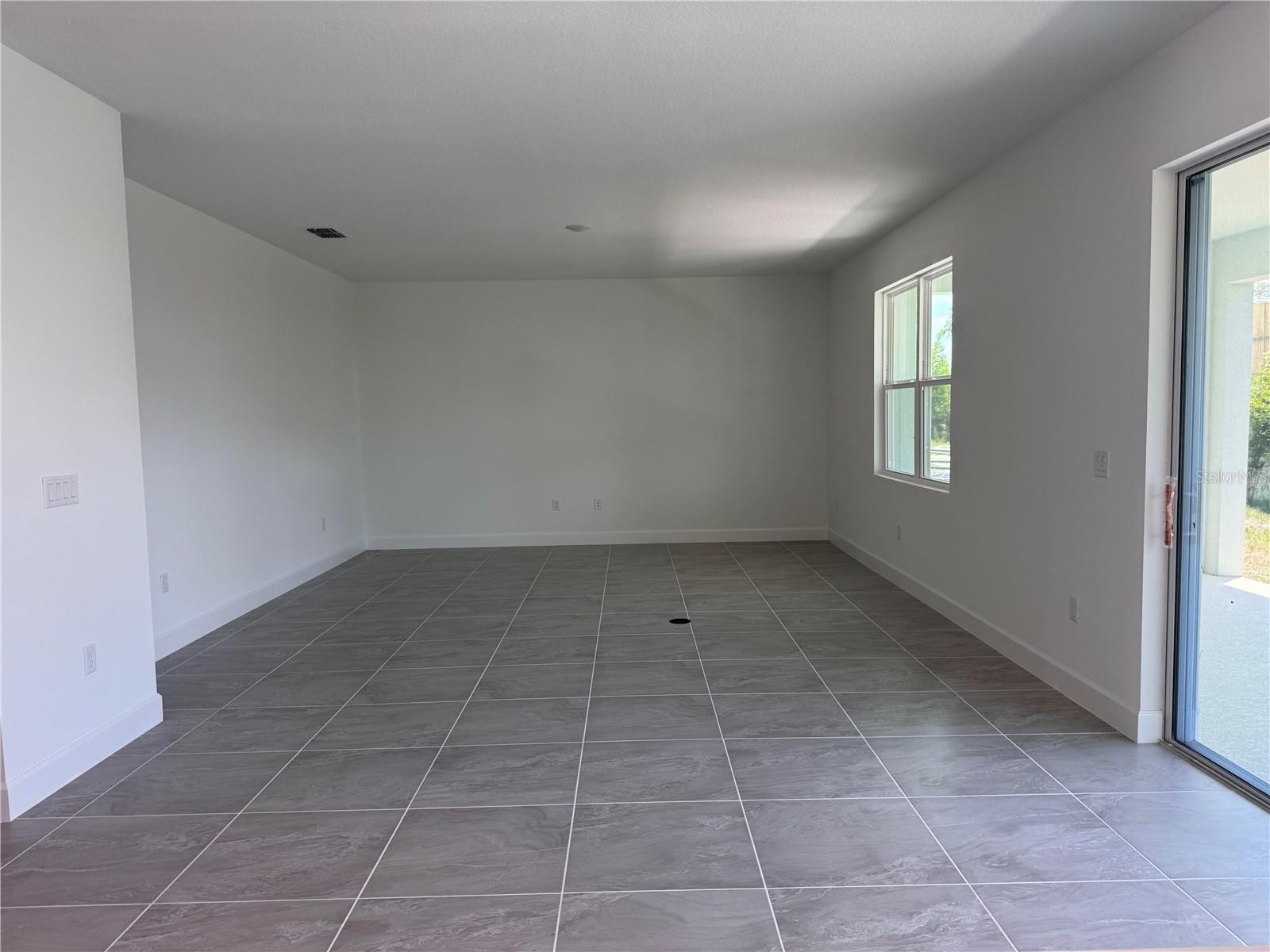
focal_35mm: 24
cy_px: 476
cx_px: 635
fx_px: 881
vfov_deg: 56.8
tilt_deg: -4.5
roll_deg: +0.7
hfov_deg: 71.6
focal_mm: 6.76
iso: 80
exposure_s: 1/158
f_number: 1.78
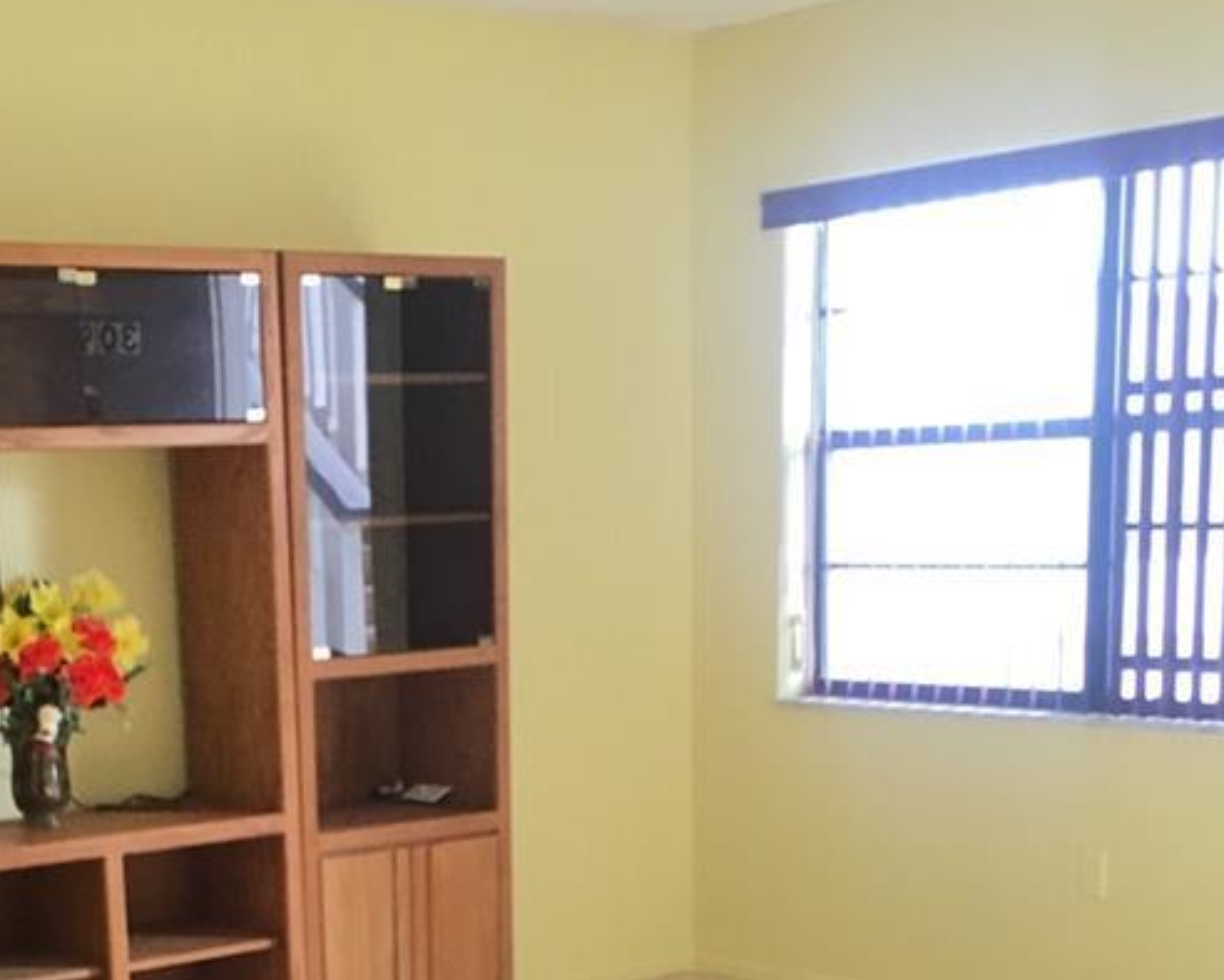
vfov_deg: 21.1
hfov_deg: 27.4
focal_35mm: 69
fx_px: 2501
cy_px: 1082
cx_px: 415
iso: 80
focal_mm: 4.15
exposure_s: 1/30
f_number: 2.2
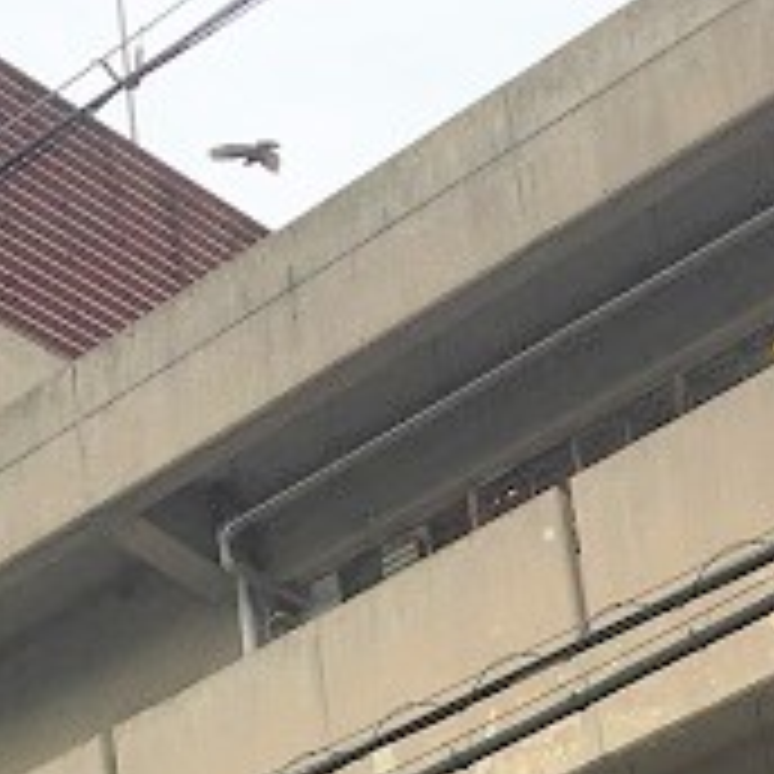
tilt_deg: +17.2
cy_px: 1292
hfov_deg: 14.6
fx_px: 3010
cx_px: 549
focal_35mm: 119
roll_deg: +7.5
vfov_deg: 13.5
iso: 25
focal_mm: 4.15
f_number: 2.2
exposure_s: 1/1183
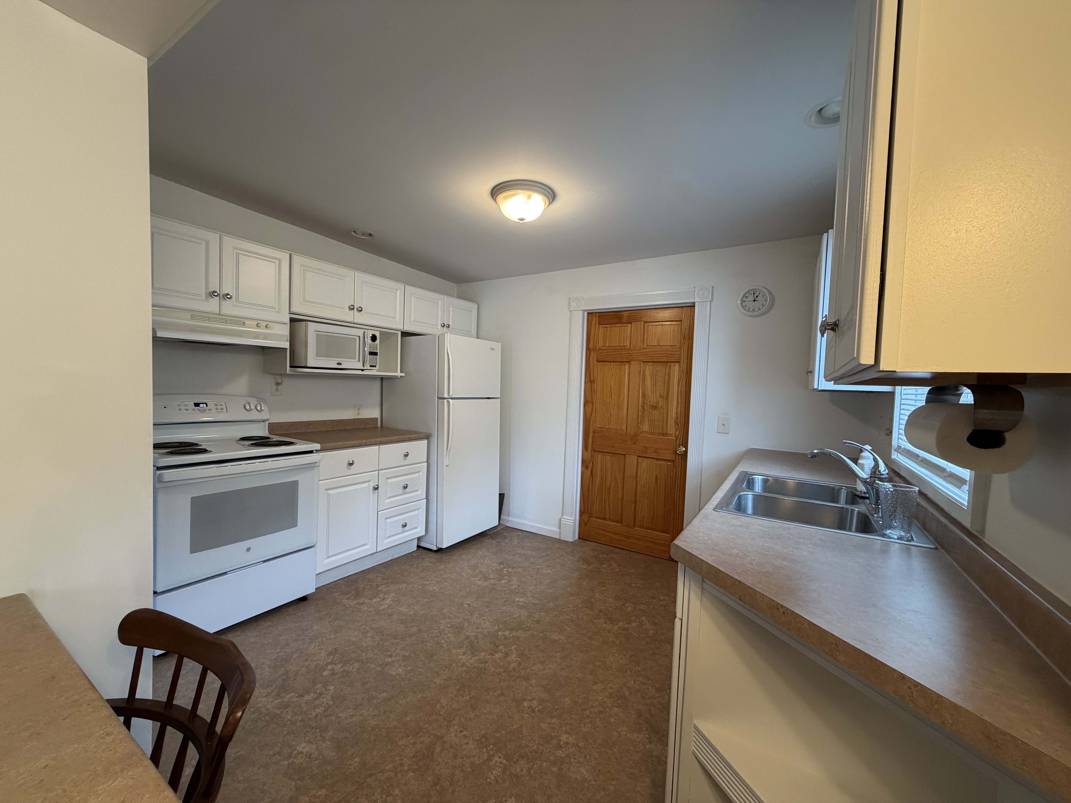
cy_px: 402
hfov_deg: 102.1
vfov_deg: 85.7
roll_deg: -2.3
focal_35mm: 14
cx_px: 536
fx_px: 433
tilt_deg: -2.4
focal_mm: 2.22
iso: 250
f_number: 2.2
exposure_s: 1/120
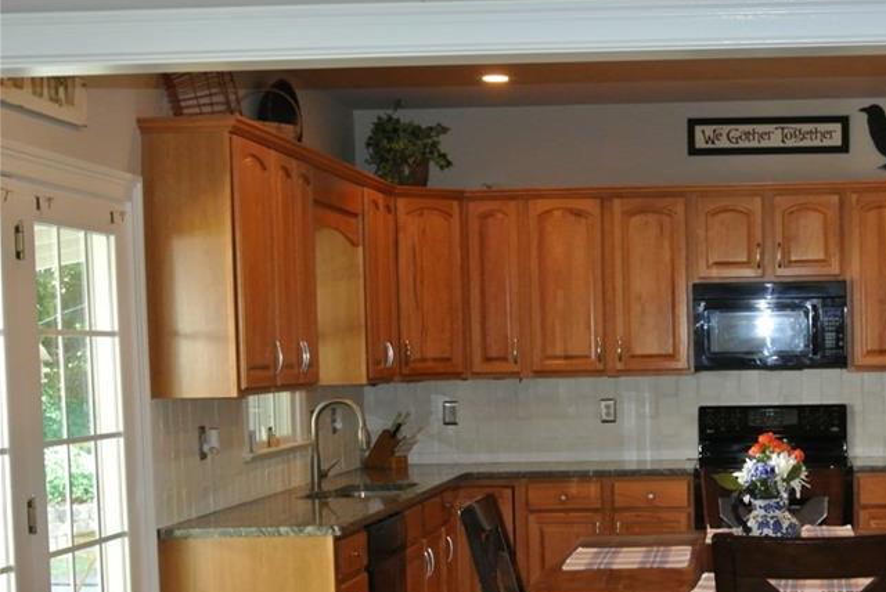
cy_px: 466
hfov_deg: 27.5
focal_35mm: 72
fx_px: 1774
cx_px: 707
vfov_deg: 18.8
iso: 800
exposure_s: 1/60
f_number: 4.5
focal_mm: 16.9
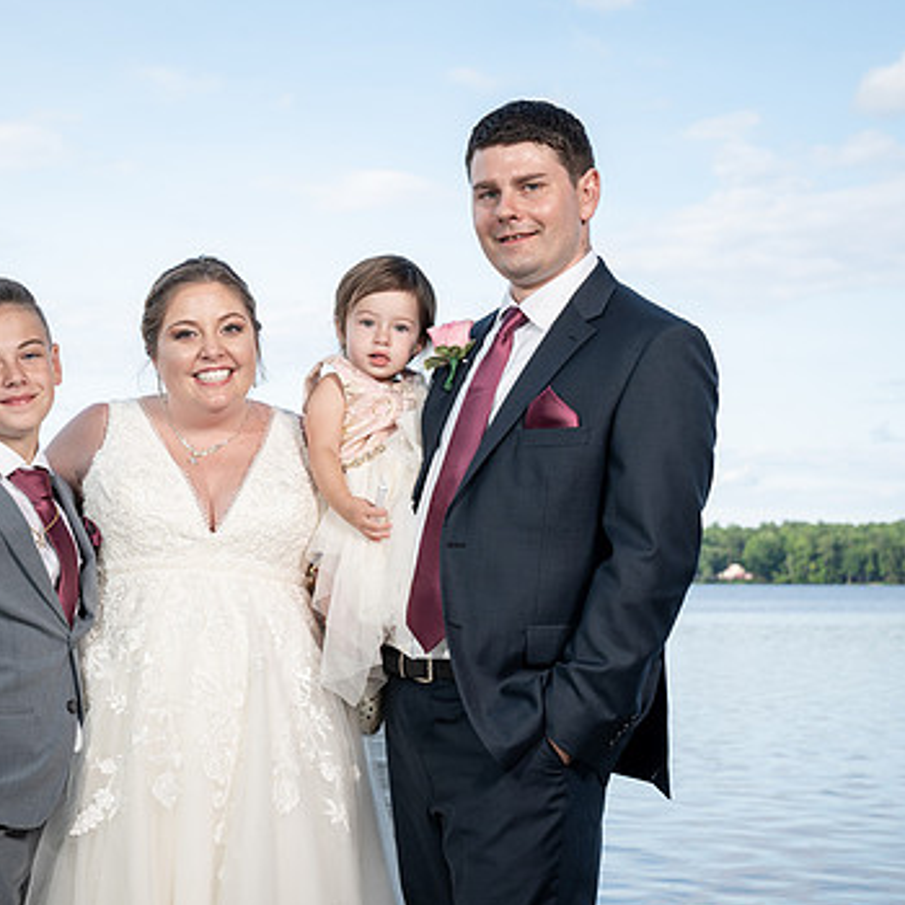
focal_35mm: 75
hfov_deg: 23.0
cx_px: 325
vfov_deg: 23.1
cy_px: 490
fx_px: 2218
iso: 100
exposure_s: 1/200
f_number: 5.6
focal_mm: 52
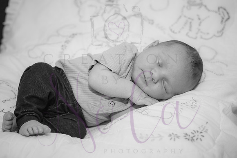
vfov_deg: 27.0
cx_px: 118
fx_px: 329
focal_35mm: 50
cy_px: 79
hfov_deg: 39.6
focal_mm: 50
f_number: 4
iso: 800
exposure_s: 1/250
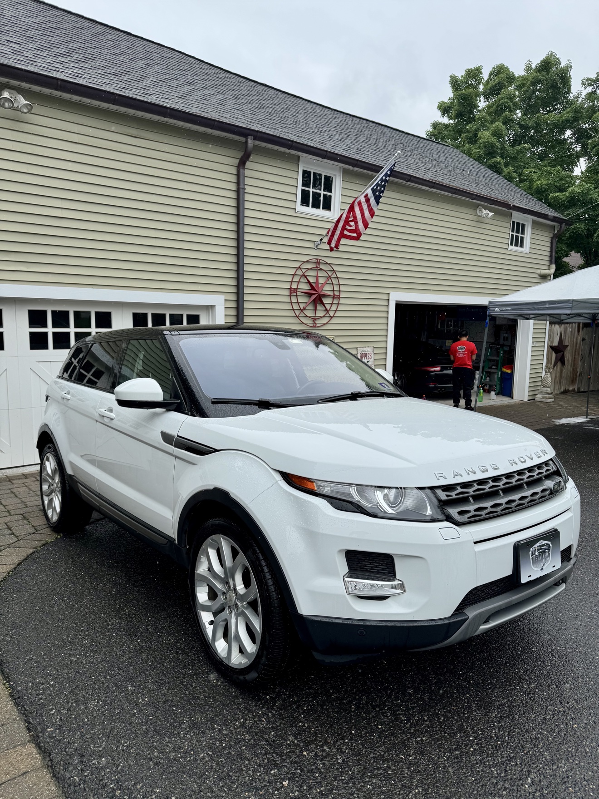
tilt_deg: -8.7
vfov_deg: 71.6
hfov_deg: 56.8
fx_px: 554
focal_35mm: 24
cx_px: 300
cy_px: 400
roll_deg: +0.0
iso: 80
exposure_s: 1/1818
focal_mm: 6.76
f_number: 1.78
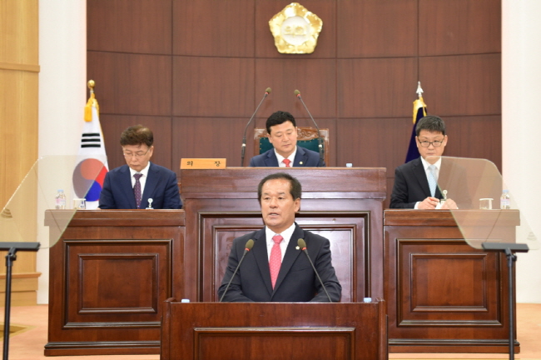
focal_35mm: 48
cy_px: 180
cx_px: 270
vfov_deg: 28.0
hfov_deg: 41.2
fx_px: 721
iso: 900
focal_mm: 48
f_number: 2.8
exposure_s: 1/60
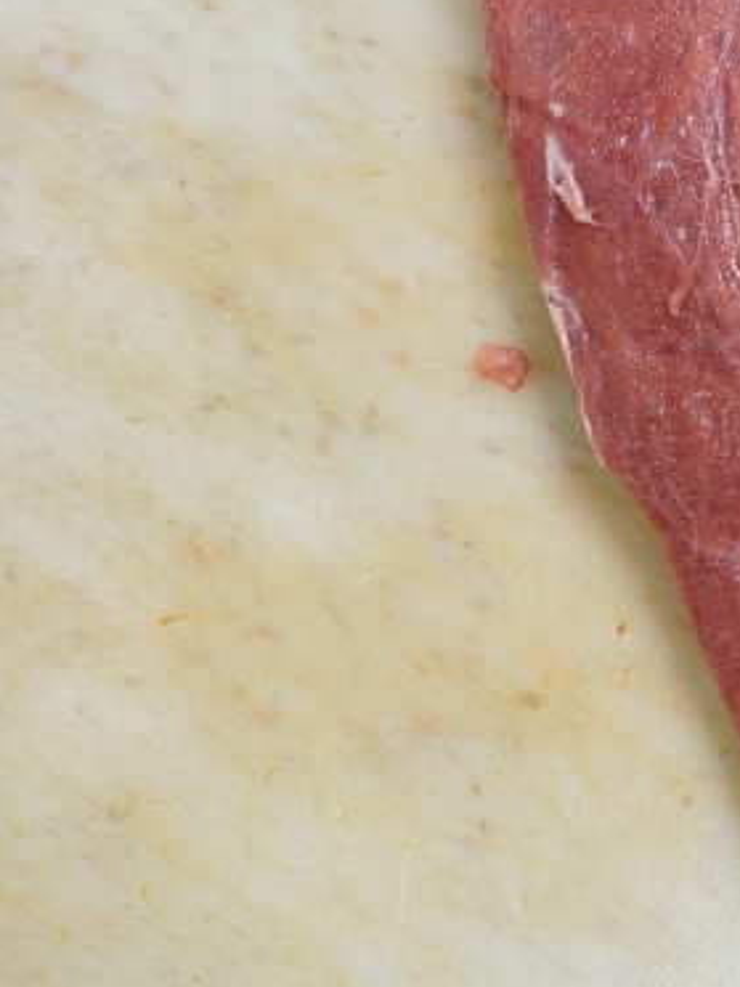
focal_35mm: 66
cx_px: 1058
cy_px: 68
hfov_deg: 19.8
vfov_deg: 28.1
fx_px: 1881
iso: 3080
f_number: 1.57
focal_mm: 5.6
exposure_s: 1/471
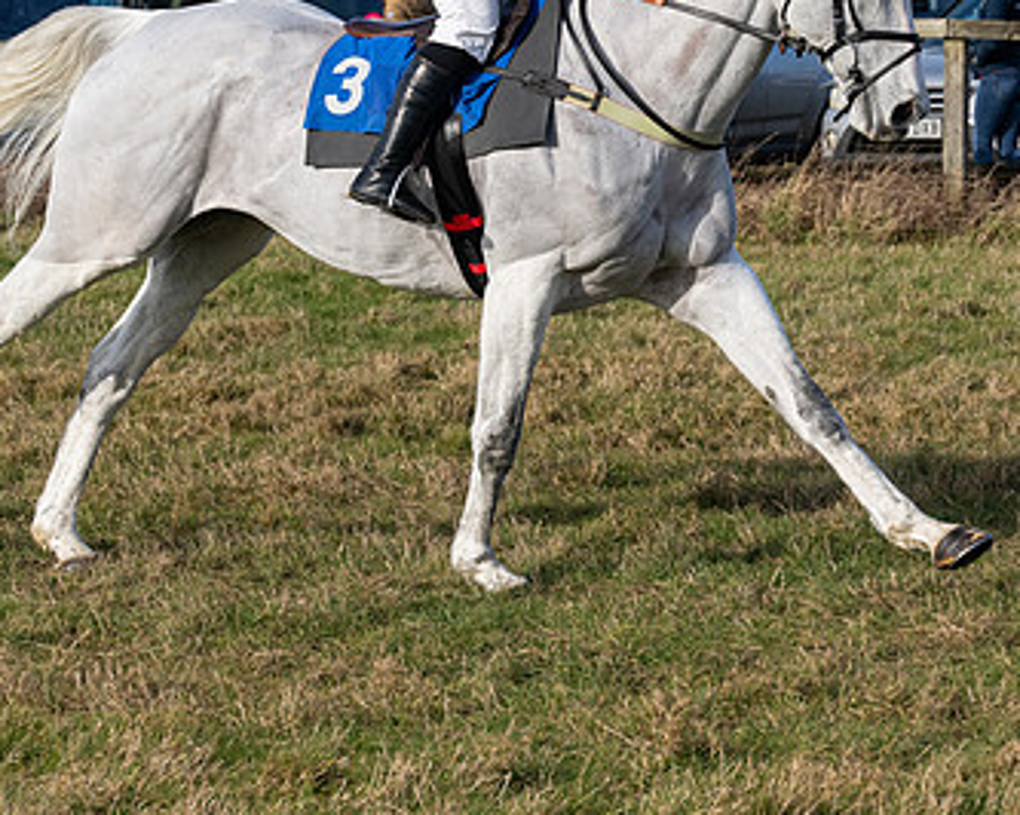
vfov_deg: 9.0
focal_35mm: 171
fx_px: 5159
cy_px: 212
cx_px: 363
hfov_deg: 11.3
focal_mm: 70
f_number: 5
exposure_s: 1/3200
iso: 400
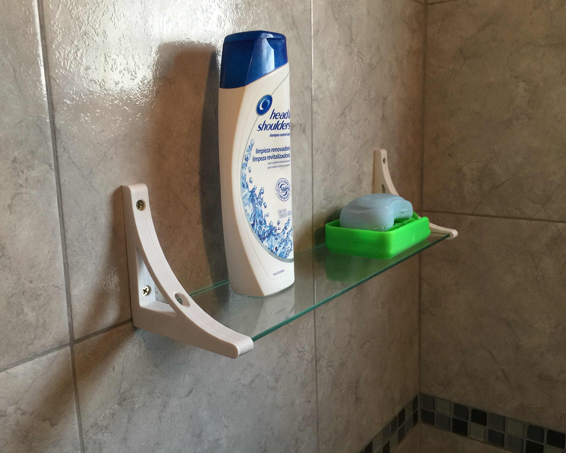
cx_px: 282
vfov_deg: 47.1
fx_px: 519
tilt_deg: -11.0
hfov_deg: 57.2
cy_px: 221
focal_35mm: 31
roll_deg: +0.6
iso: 50
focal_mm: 4.15
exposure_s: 1/17
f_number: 2.2
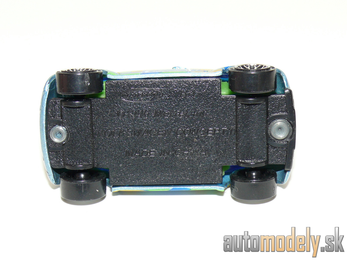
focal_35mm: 93
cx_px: 174
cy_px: 130
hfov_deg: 21.1
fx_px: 932
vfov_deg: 15.9
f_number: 4
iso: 100
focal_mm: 12.7
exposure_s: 1/30
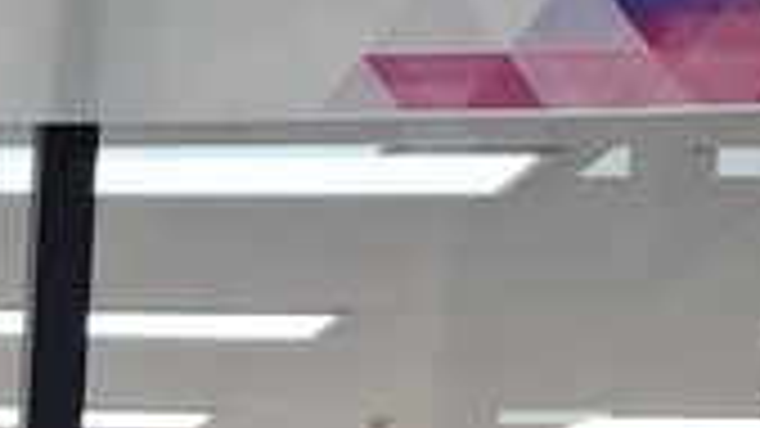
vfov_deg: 9.9
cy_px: 885
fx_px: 2277
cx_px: -585
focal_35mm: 113
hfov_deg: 16.2
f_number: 1.8
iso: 100
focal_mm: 7
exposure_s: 1/120
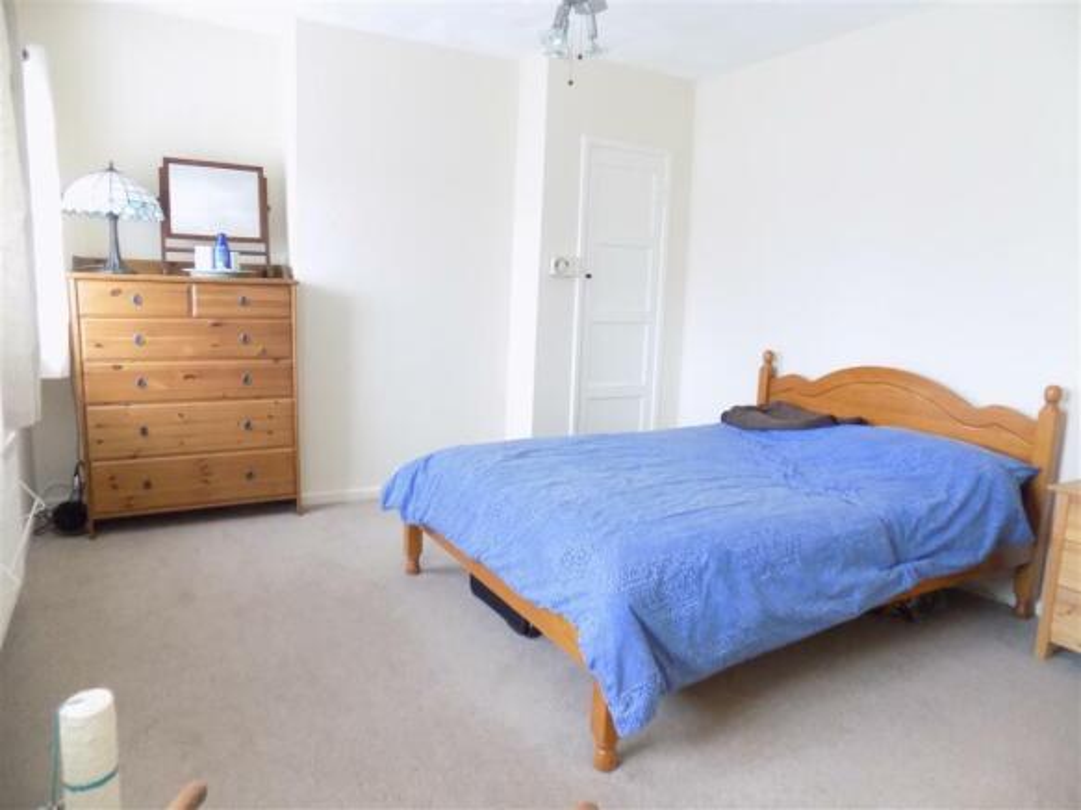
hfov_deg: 73.9
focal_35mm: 23
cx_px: 540
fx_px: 718
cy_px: 405
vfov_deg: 58.9
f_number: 3.1
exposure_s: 1/25
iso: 400
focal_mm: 4
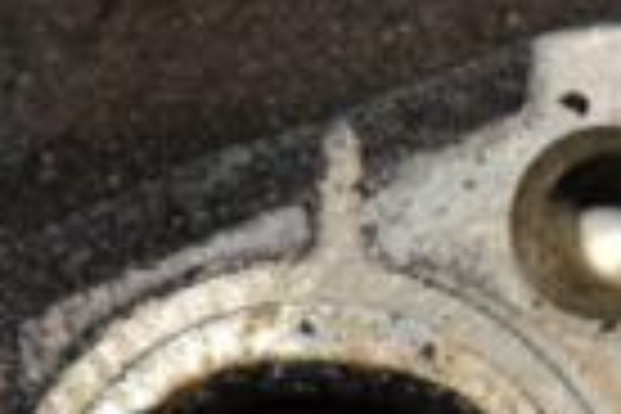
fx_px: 11801
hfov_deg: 3.0
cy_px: 860
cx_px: 1048
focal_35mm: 684
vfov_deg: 2.0
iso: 800
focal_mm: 105
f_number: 5.6
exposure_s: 1/60
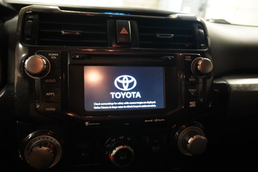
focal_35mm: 28
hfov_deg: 64.6
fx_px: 204
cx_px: 129
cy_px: 86
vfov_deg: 45.6
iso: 6400
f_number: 4
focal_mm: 19
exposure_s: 1/50
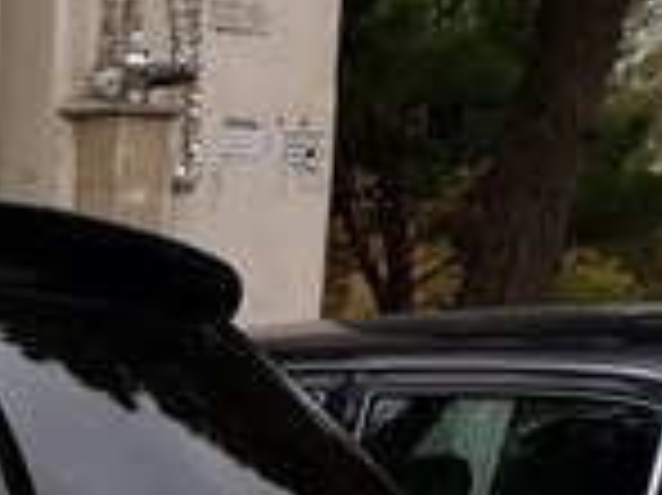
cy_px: 1001
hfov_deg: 13.1
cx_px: -820
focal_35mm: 121
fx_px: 2312
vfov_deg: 11.1
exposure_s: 1/604
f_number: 1.7
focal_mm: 3.71
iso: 40
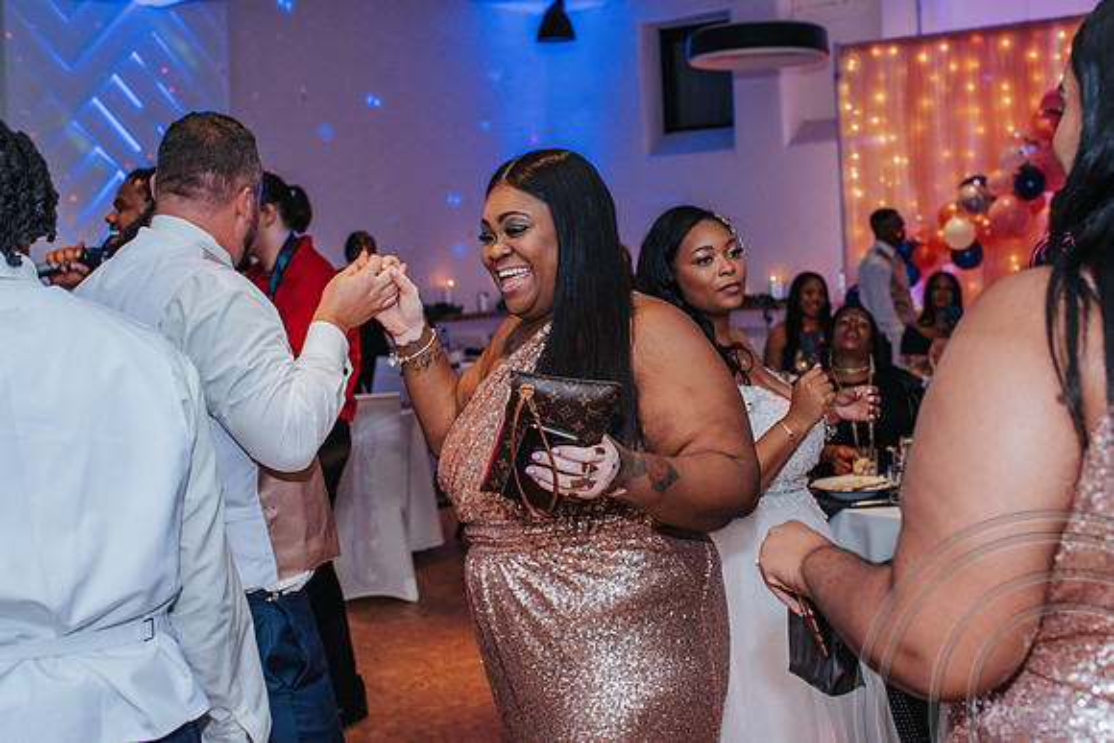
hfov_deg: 46.2
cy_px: 295
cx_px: 575
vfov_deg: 31.7
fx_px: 1305
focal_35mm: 42
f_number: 3.5
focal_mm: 35
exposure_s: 1/200
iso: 400
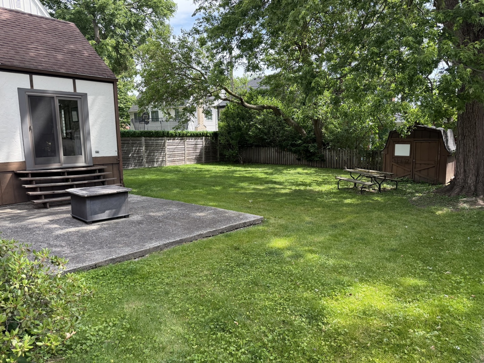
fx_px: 336
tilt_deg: -9.5
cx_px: 242
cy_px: 182
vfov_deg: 56.8
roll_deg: +1.7
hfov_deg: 71.6
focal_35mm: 24
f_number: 1.78
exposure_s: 1/1106
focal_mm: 6.76
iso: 100
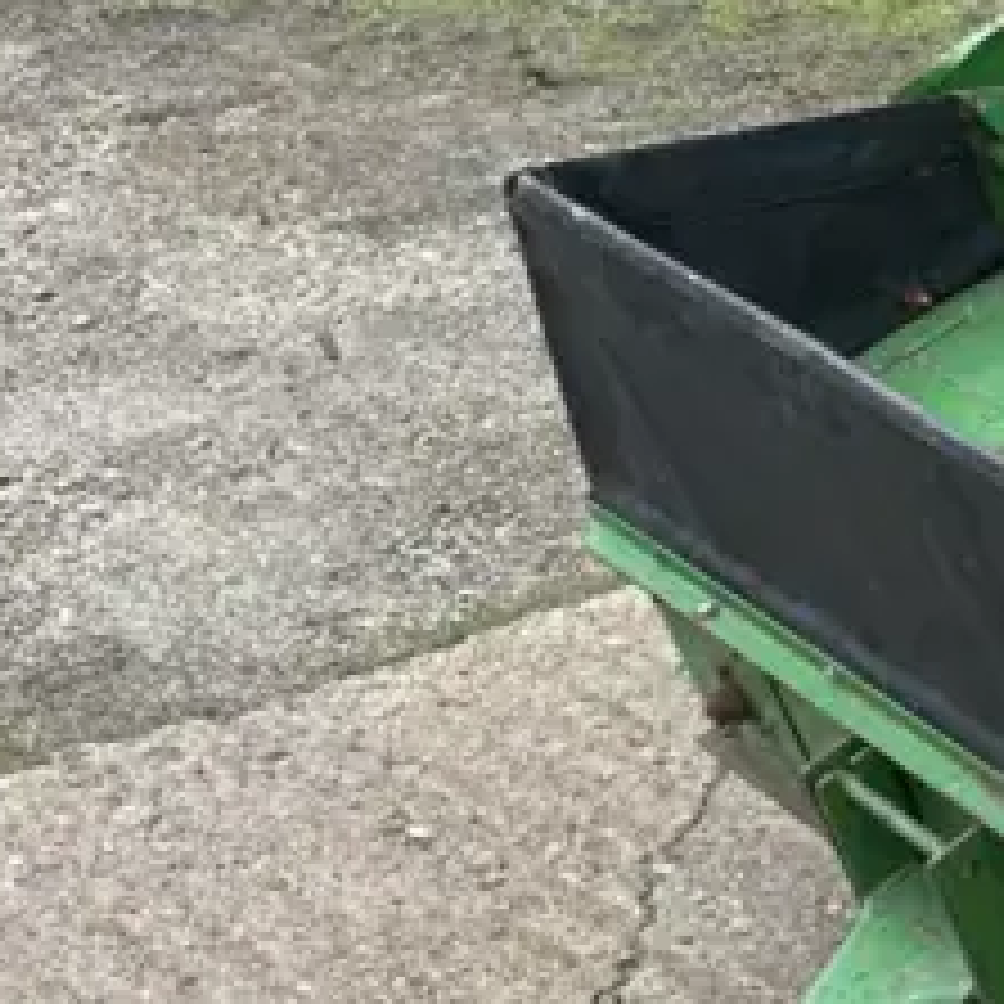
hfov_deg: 16.0
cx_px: 1553
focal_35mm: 99
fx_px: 3249
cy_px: 500
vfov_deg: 17.6
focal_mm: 5.7
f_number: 1.5
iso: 32
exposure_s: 1/145
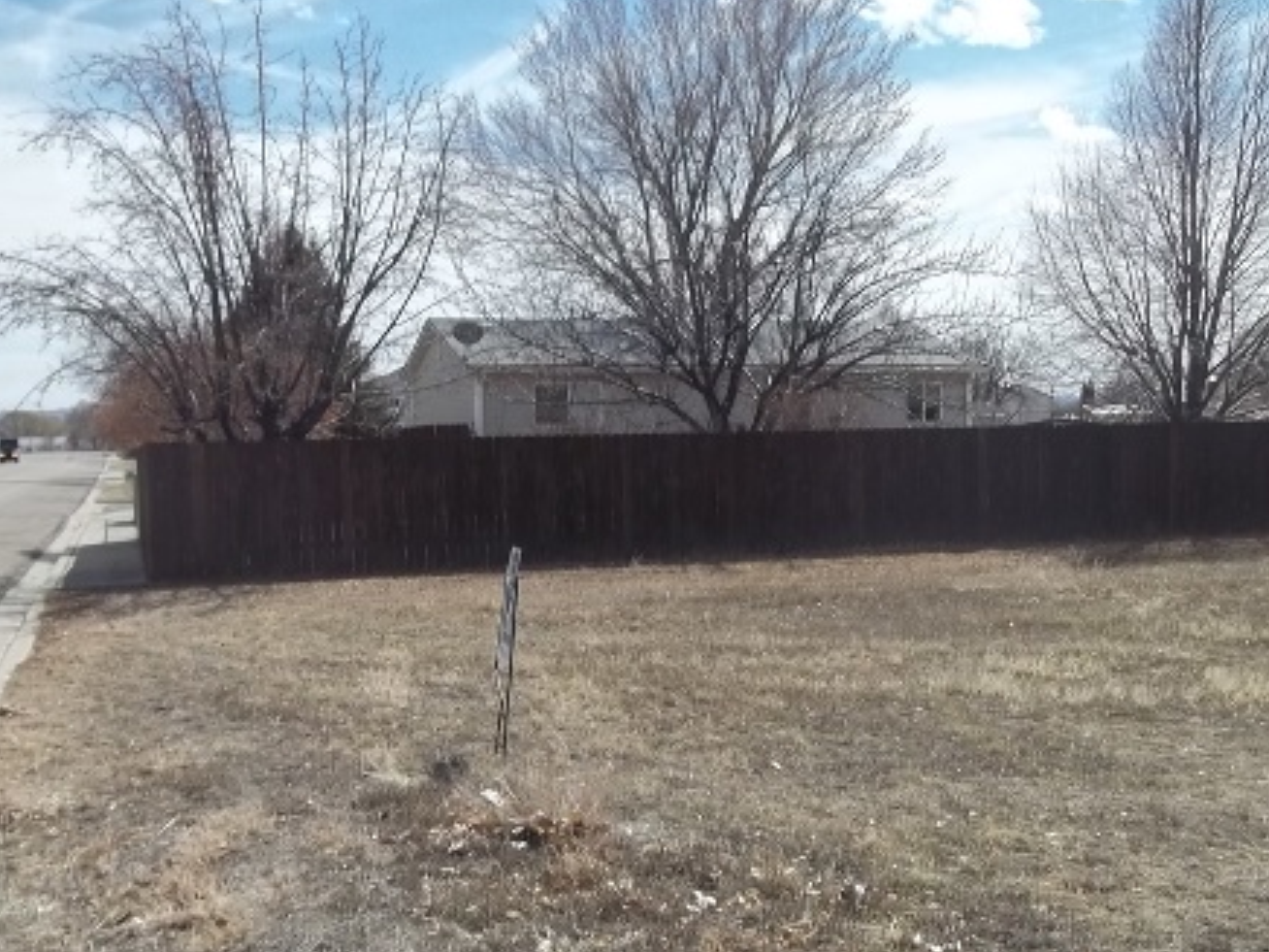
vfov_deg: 30.7
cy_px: 608
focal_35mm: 47
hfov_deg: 40.4
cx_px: 626
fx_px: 1723
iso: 64
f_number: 8.8
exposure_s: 1/160
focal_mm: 5.7
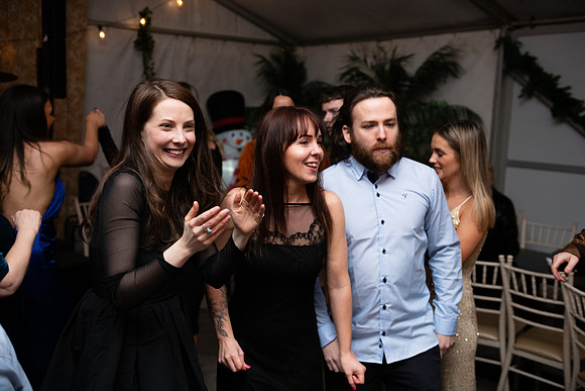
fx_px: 683
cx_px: 292
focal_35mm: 42
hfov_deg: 46.4
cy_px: 196
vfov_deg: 31.9
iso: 800
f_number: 3.5
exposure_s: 1/160
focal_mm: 42
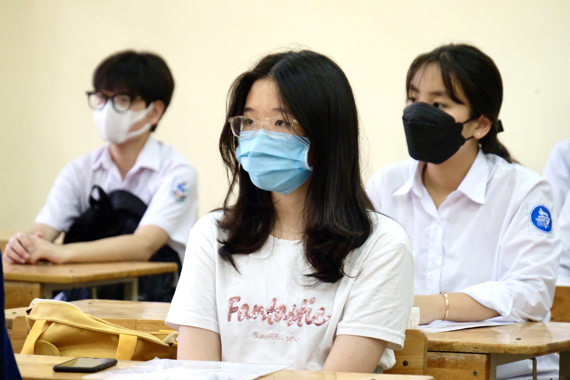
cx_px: 285
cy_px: 190
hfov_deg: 13.2
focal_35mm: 156
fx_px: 2470
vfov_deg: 8.8
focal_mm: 104.2
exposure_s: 1/160
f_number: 5.6
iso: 5000
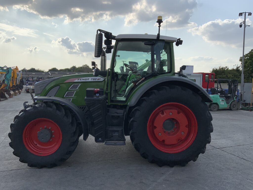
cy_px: 95
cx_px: 126
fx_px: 212
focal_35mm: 29
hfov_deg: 61.7
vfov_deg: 48.2
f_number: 1.8
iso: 20
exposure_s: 1/2959
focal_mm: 3
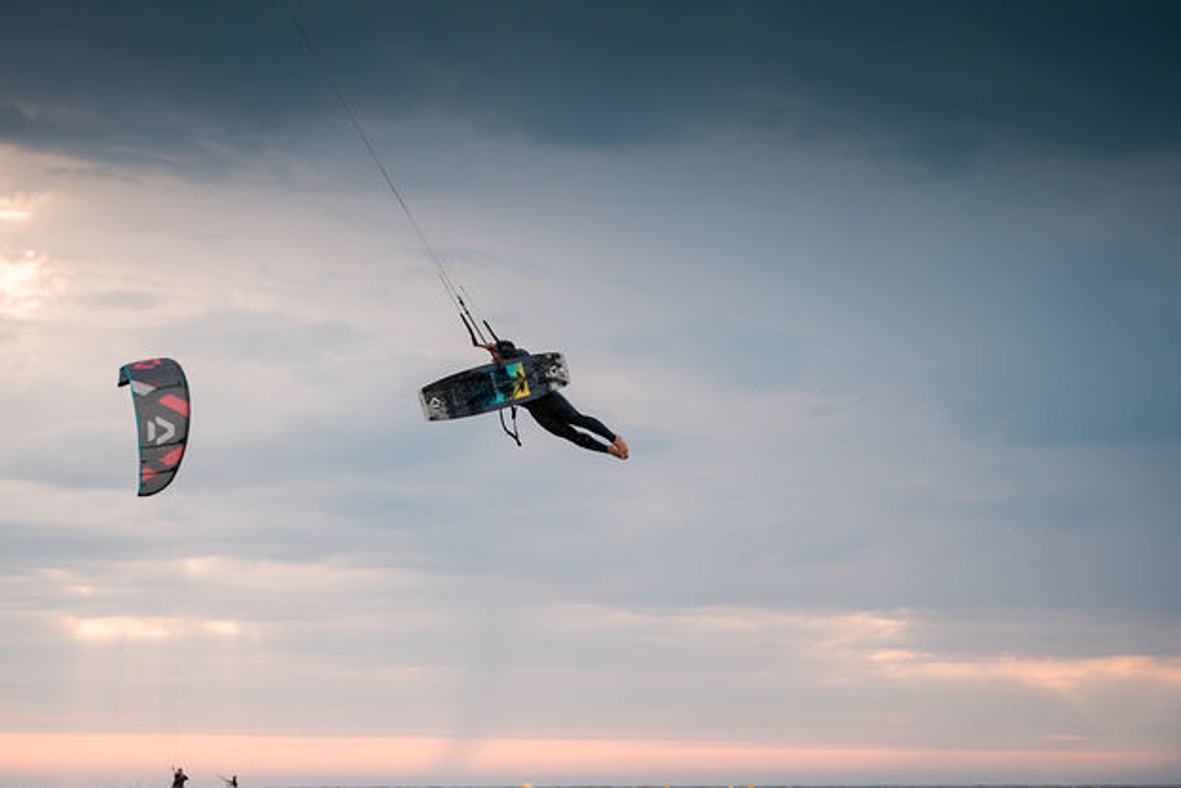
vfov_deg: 11.7
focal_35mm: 117
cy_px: 630
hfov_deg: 17.5
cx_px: 497
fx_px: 3840
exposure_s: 1/1600
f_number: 2.8
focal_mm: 70
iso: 160
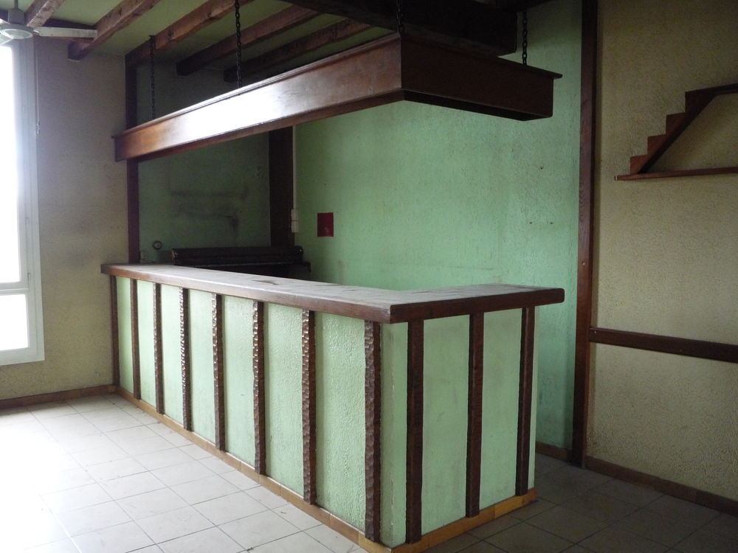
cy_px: 276
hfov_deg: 60.0
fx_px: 640
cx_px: 369
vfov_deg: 46.8
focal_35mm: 30
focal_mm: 5.2
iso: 400
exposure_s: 1/15
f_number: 3.3
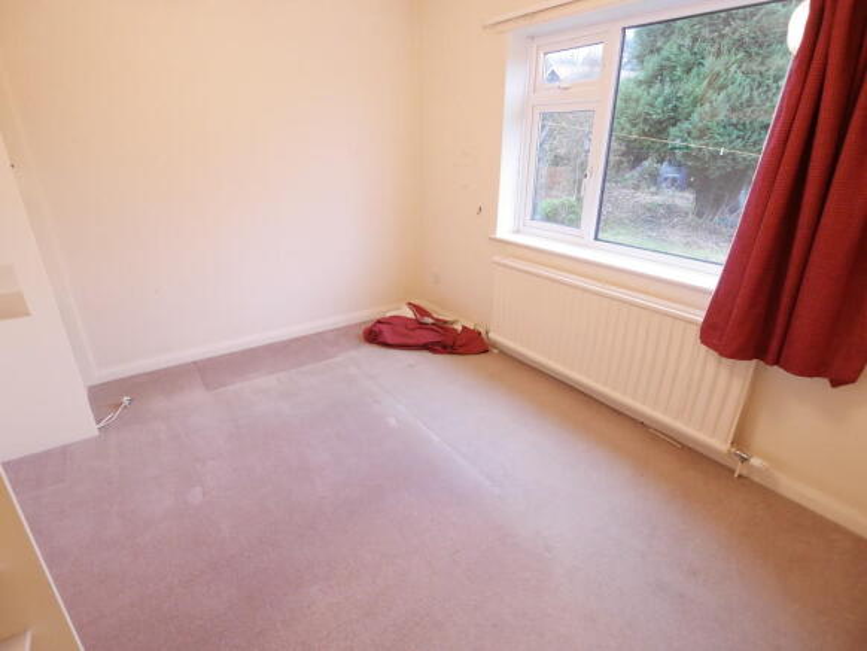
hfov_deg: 87.7
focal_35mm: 18
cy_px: 326
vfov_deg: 71.6
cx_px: 434
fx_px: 451
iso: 3200
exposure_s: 1/80
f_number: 4
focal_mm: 9
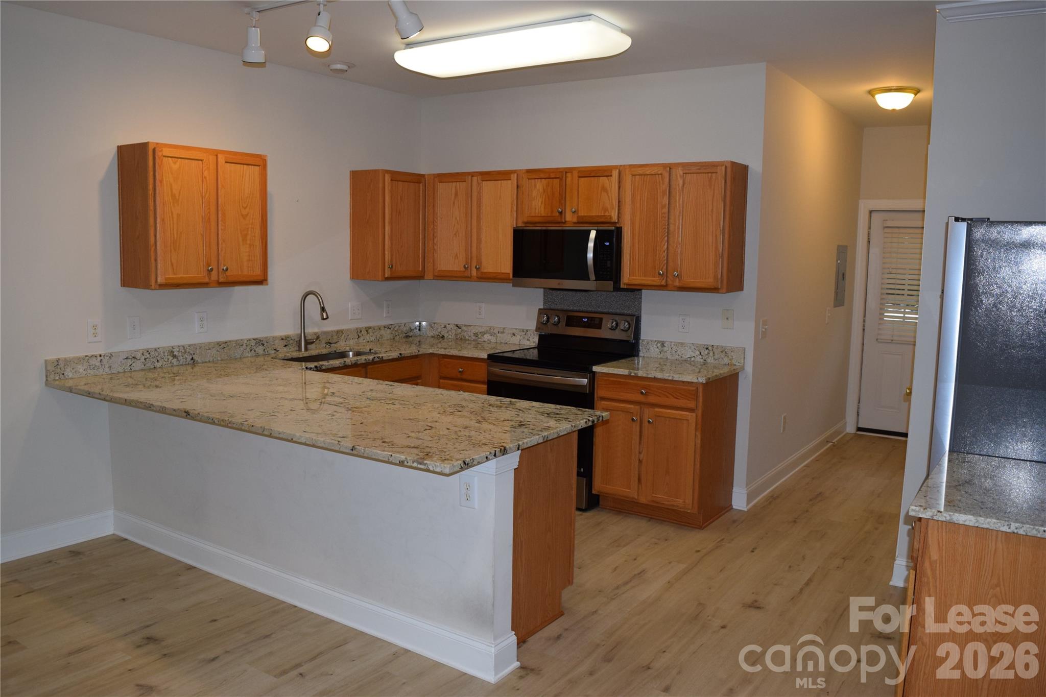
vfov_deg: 47.9
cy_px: 348
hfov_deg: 67.4
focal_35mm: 27
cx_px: 523
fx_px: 784
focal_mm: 18
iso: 800
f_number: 5
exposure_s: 1/100
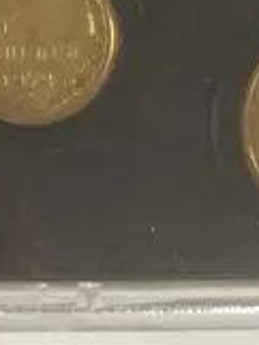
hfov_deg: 8.0
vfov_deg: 10.5
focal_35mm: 178
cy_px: -236
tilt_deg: -88.3
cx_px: -231
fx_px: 1773
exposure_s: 1/50
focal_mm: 3.99
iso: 200
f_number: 1.8
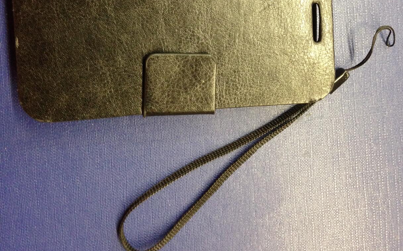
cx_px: 203
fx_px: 516
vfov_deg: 26.4
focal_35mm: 47
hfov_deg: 42.7
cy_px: 18
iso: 200
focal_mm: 4.12
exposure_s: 1/20
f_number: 2.4
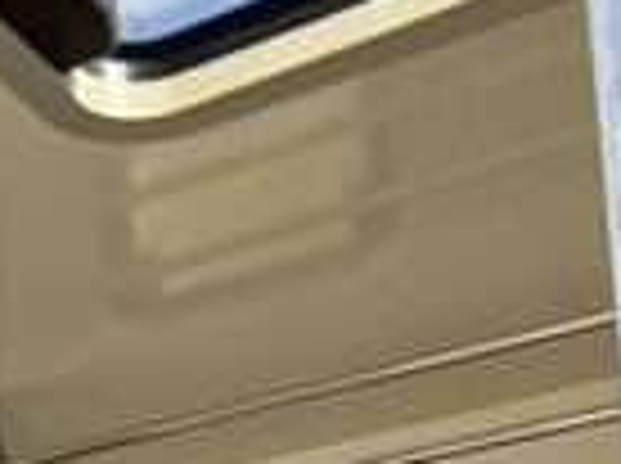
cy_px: 842
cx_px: -162
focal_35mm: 104
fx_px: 1862
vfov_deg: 12.8
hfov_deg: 17.8
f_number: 2.2
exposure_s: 1/340
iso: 50
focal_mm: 2.22
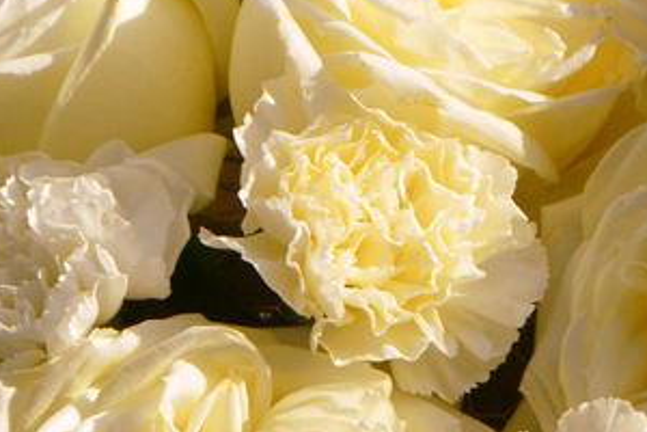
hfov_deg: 2.6
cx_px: 1139
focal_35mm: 783
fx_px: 14071
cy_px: 853
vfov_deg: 1.8
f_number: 10
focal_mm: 98
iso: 200
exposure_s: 1/320
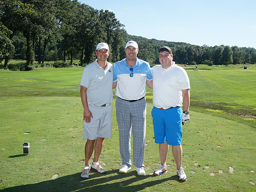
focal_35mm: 42
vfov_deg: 34.4
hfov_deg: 44.8
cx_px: 134
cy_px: 100
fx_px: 311
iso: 100
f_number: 9
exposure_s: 1/160
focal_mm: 36
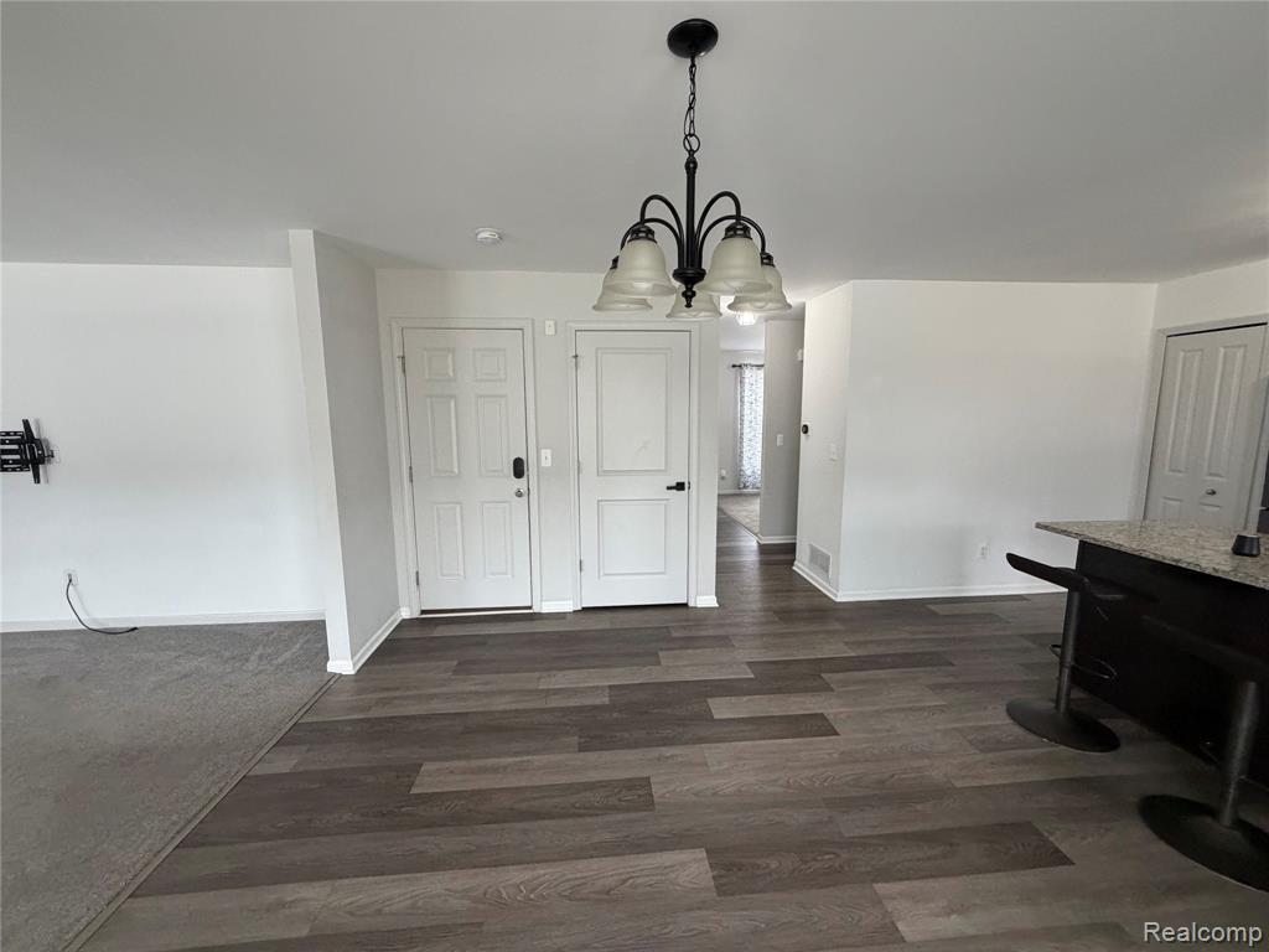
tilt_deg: -8.5
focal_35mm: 14
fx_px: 513
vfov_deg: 85.7
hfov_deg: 102.1
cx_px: 634
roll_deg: +0.4
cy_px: 476
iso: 320
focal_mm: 2.22
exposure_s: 1/121
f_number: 2.2
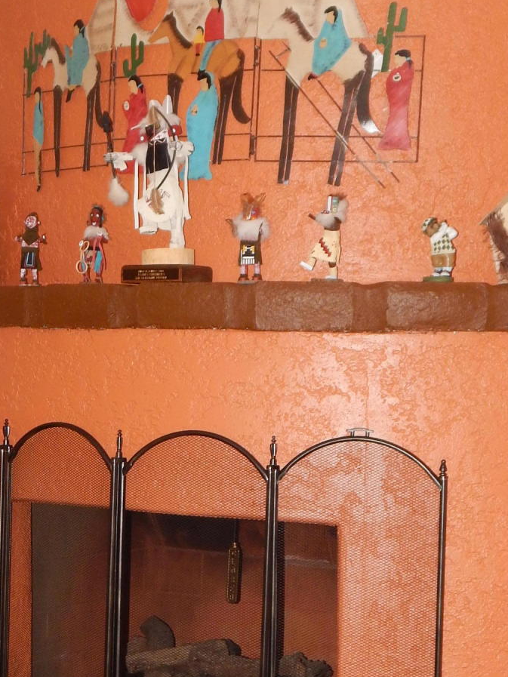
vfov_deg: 24.9
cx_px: 78
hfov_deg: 18.7
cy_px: 462
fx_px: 1526
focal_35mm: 78
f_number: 3.3
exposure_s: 1/30
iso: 200
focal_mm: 6.1
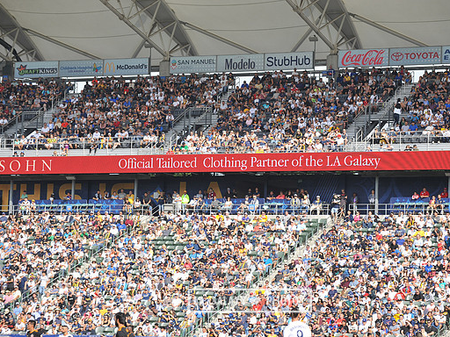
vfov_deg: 10.1
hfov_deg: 13.4
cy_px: 168
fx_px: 1911
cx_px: 250
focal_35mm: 147
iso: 500
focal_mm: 135
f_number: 6.3
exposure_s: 1/1250
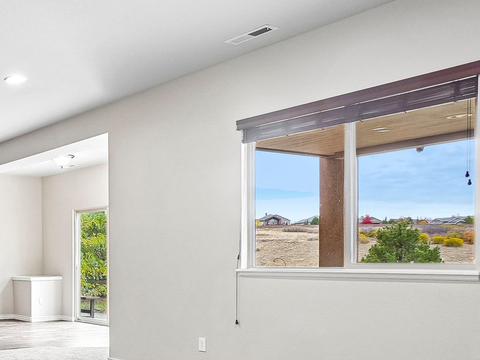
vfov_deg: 34.3
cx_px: -74
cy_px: 278
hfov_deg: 36.8
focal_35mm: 41
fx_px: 569
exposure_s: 1/13
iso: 400
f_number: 8
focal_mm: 12
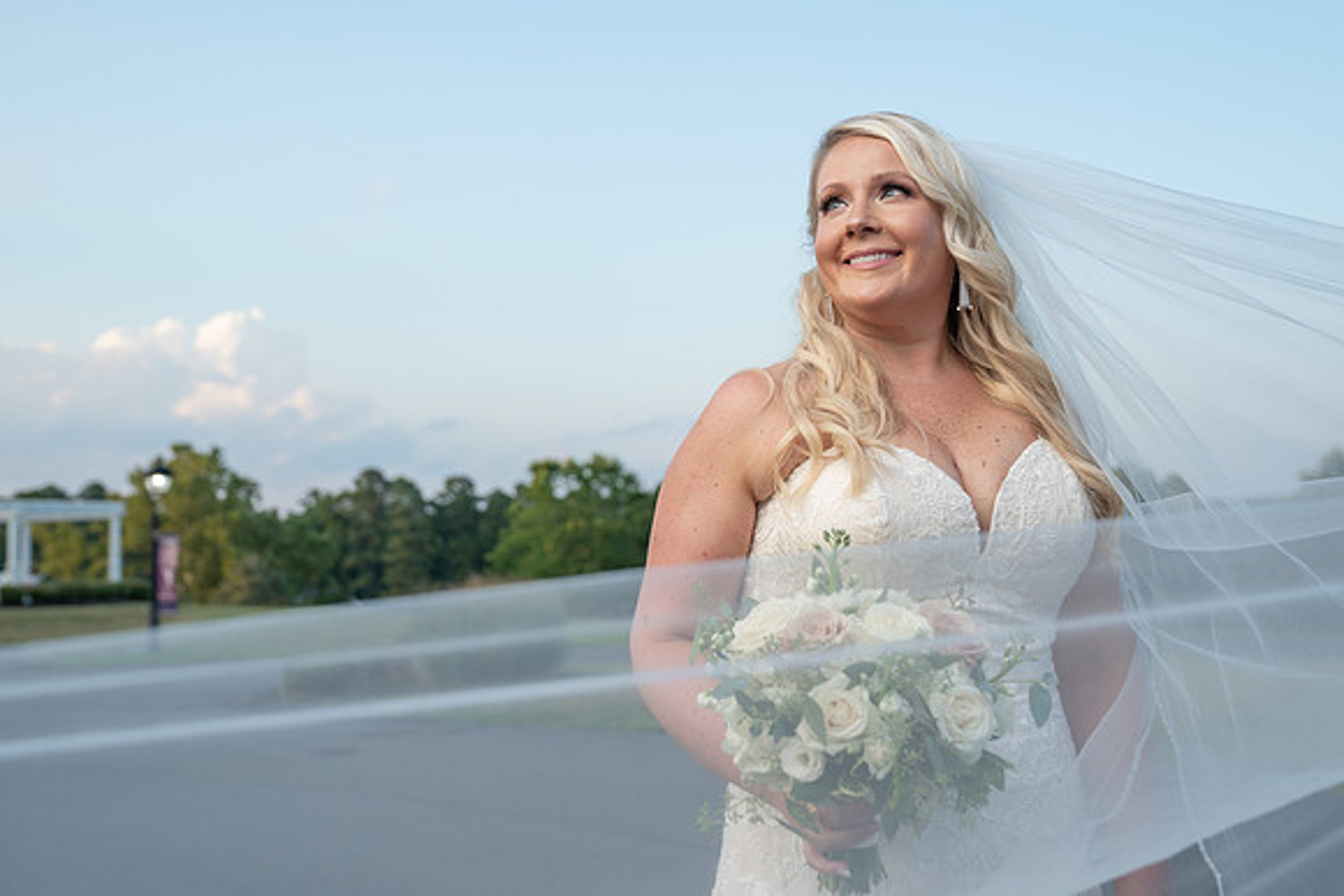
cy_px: 449
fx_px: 1624
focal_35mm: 43
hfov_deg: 45.0
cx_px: 695
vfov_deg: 30.9
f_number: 4
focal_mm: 41
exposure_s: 1/250
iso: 160
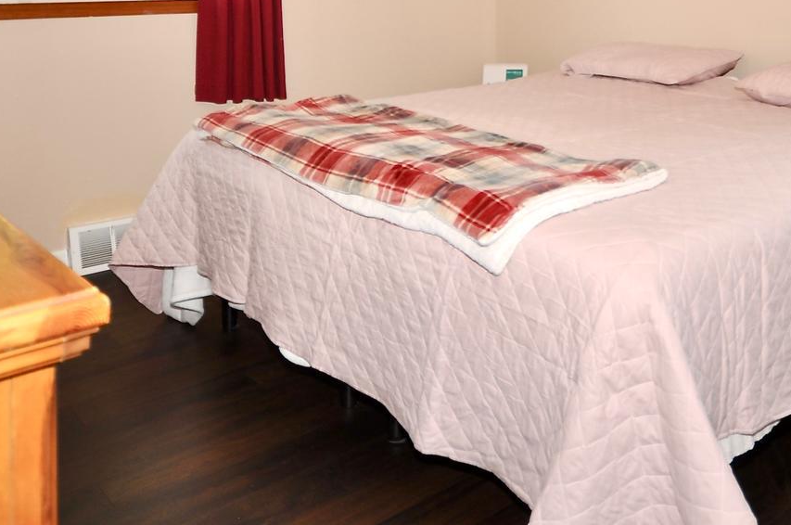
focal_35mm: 36
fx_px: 790
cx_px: 597
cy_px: -17
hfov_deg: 50.9
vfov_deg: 33.2
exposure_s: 1/60
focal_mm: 10
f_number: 4
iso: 100
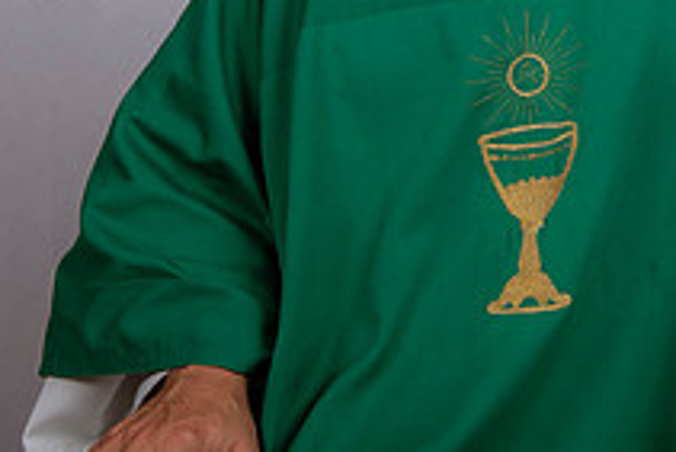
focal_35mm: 132
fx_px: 2480
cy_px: -45
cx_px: 711
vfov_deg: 10.3
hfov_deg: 15.2
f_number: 8
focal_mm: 48
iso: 320
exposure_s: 1/200
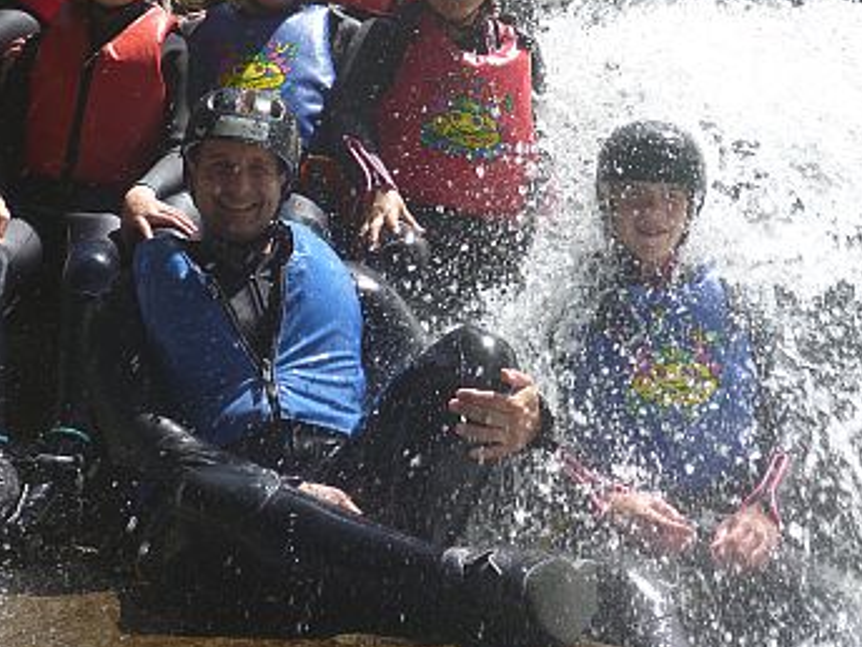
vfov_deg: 21.2
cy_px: 189
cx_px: 456
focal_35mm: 69
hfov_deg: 28.2
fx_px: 1718
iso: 125
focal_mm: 7.8
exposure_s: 1/500
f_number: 4.3
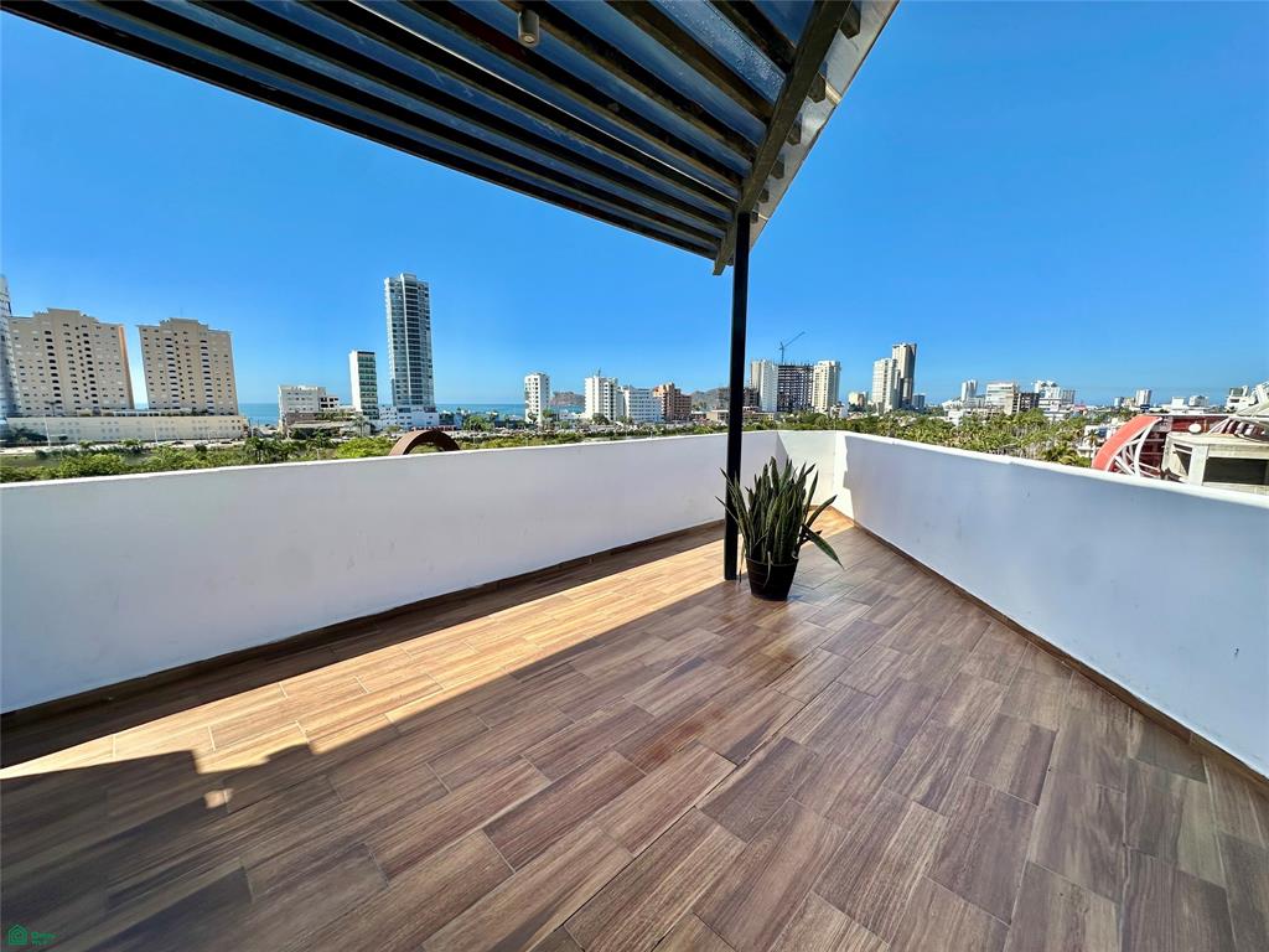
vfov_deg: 85.7
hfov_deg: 102.1
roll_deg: +0.0
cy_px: 476
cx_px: 634
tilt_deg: -6.6
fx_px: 513
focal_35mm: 14
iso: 50
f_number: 2.2
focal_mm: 2.22
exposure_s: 1/1949
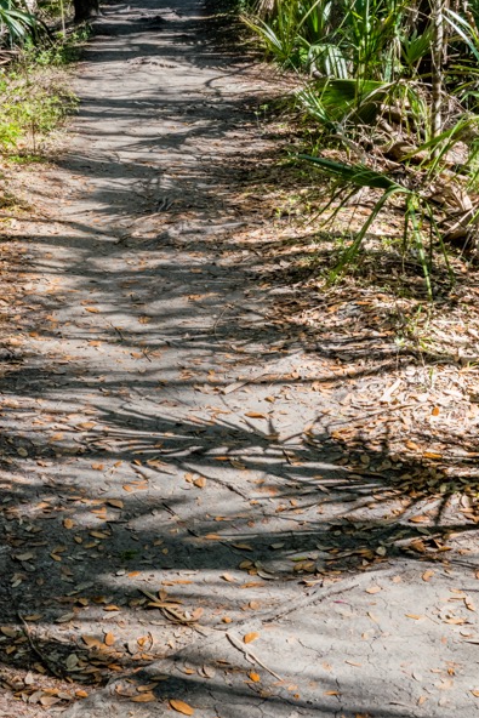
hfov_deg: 18.2
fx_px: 1479
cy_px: 204
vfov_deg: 27.0
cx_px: 73
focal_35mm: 74
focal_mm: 32.5
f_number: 14
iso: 800
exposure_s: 1/80
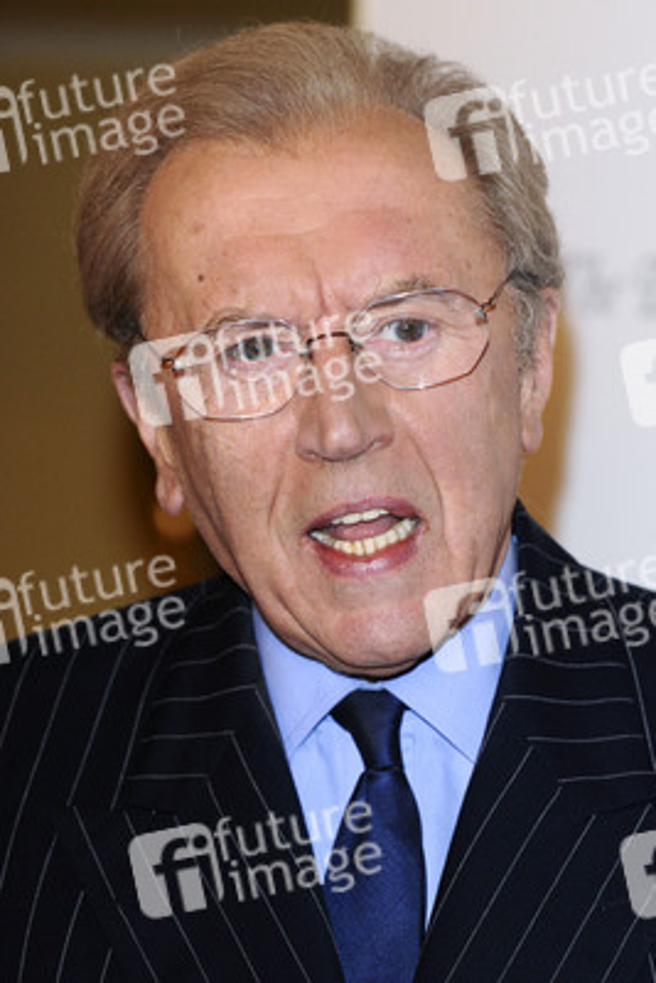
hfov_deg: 8.7
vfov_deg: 13.0
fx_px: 4301
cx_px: 328
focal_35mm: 158
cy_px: 492
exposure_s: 1/160
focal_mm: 105
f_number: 4.5
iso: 640
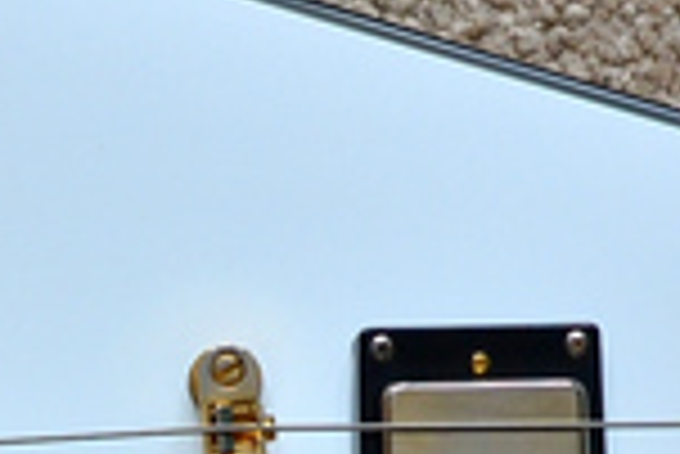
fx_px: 2798
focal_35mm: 148
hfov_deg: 13.7
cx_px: -5
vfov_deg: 9.1
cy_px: 616
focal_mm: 18.5
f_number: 4
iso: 500
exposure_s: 1/160
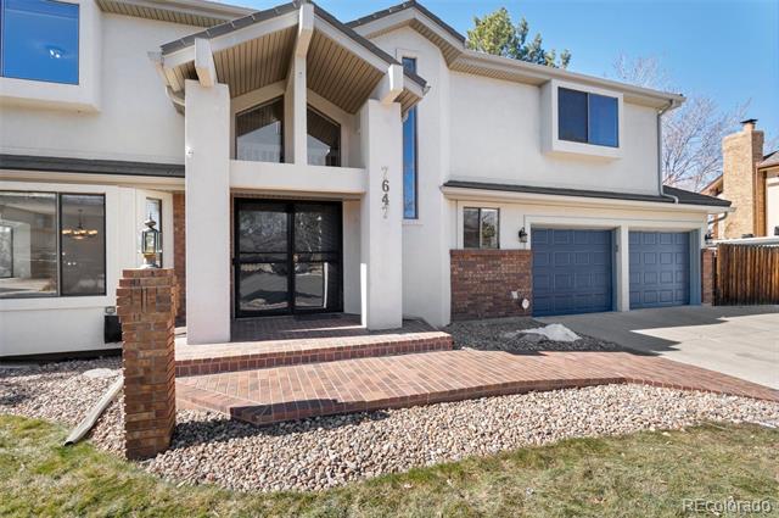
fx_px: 367
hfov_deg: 93.3
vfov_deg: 70.3
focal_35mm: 17
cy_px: 259
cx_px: 390
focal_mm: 17
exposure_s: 1/100
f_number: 8
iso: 400
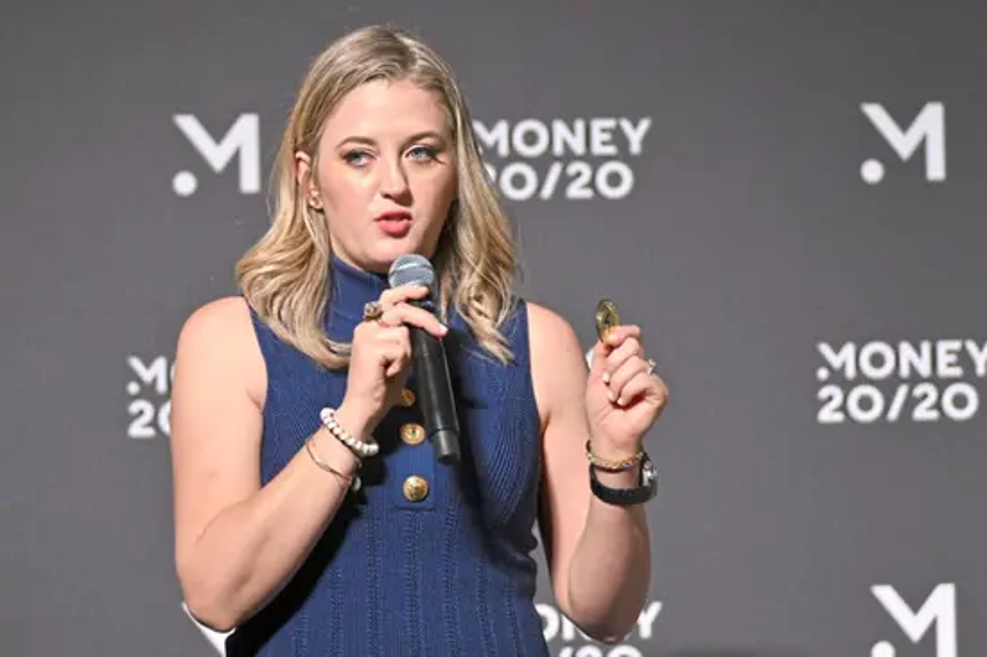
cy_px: 328
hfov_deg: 12.5
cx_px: 494
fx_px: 4521
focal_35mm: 165
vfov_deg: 8.3
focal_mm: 110
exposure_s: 1/400
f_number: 2.8
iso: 1000
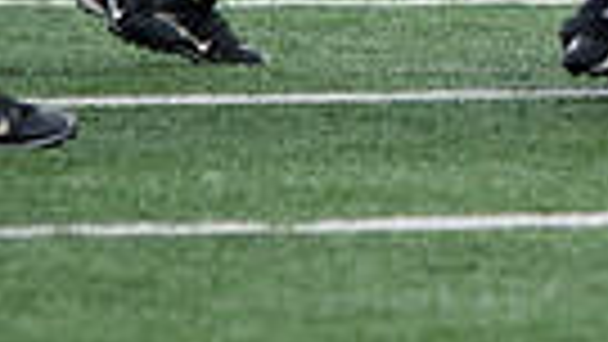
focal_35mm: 1703
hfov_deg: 1.3
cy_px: -252
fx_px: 27461
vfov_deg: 0.7
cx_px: 797
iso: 1800
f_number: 6.3
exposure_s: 1/1000
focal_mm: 380
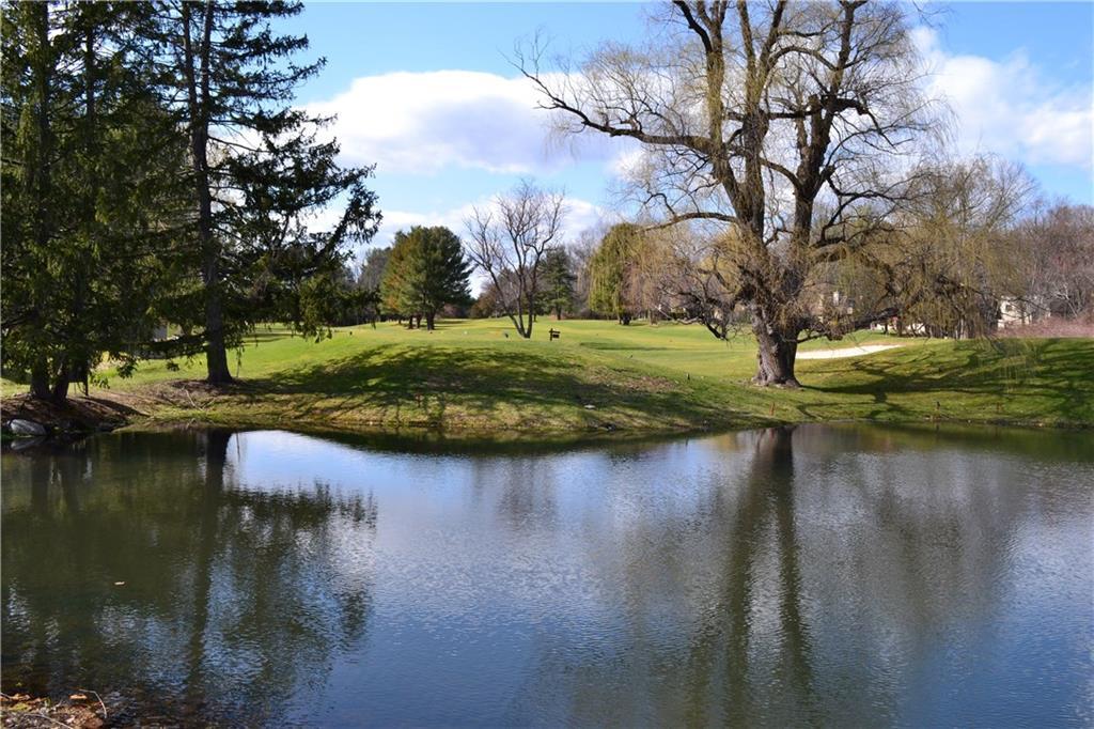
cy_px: 364
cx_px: 547
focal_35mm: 33
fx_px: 1002
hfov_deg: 57.2
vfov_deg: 39.9
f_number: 10
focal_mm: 22
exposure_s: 1/320
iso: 400
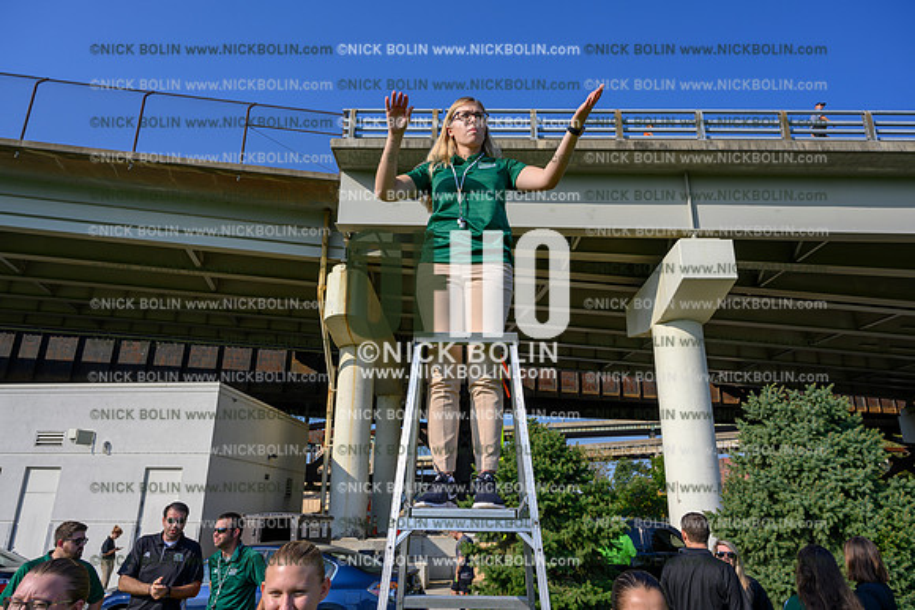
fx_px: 610
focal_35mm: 24
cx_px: 458
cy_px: 305
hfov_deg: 73.7
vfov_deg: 53.2
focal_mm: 24
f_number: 7.1
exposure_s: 1/320
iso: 80
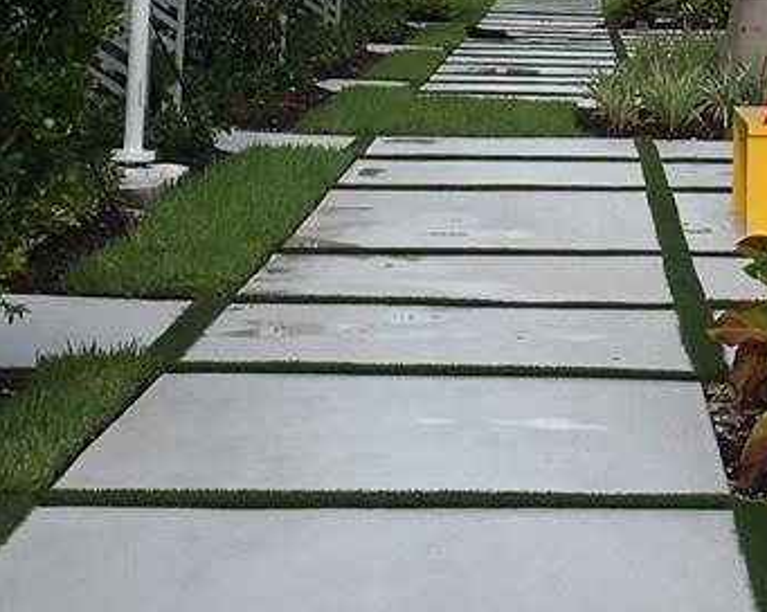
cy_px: -358
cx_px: 679
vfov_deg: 11.1
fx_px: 3016
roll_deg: -1.6
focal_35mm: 133
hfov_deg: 14.4
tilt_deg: +5.2
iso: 25
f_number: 2.2
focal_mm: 4.15
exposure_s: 1/1570
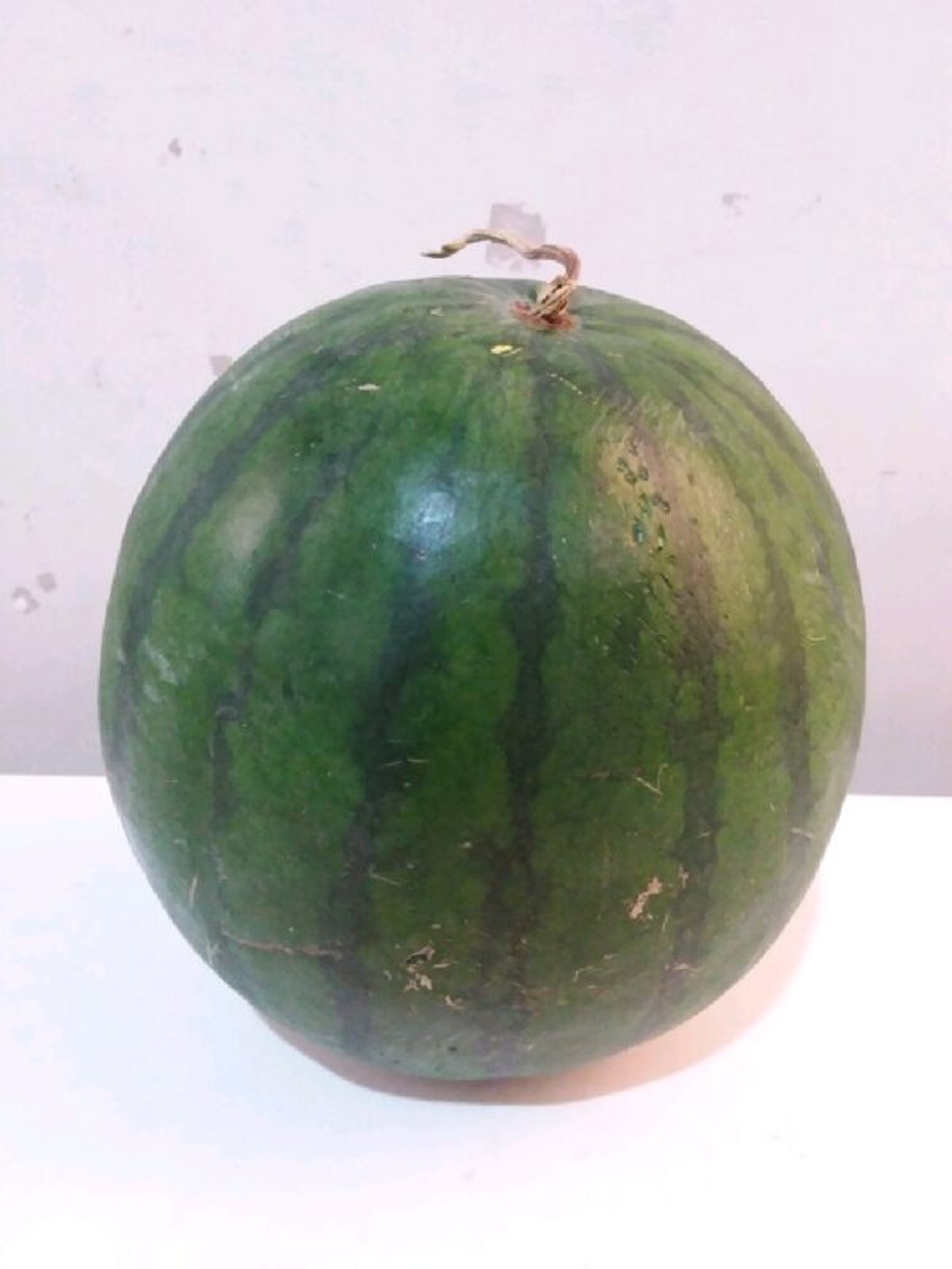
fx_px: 990
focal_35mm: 27
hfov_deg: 51.4
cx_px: 476
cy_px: 634
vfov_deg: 65.3
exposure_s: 1/15
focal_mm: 2.91
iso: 215
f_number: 1.9
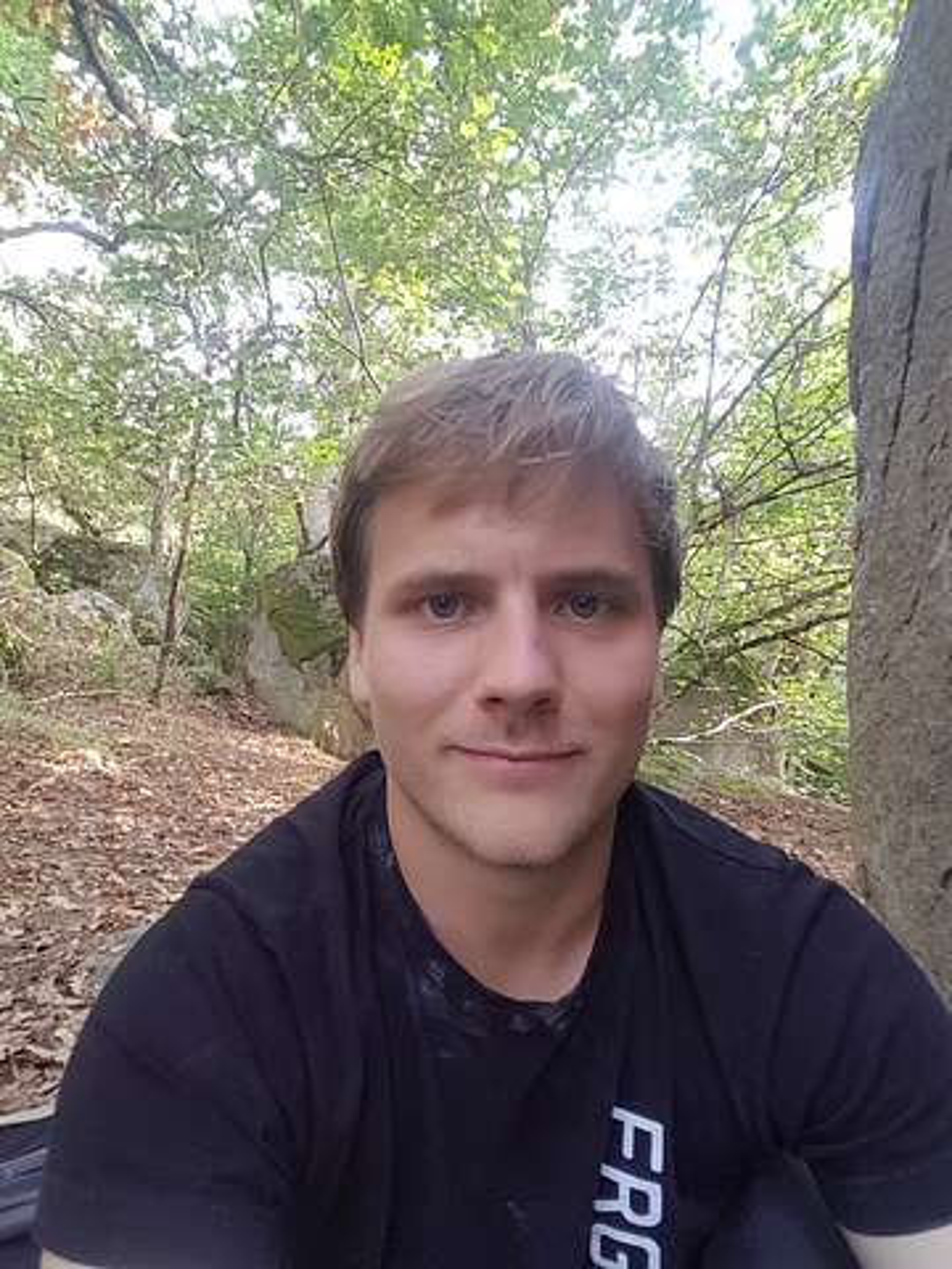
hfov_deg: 63.4
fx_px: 770
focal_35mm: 21
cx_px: 476
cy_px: 634
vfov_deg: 79.0
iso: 64
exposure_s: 1/33
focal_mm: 2.1
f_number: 1.7
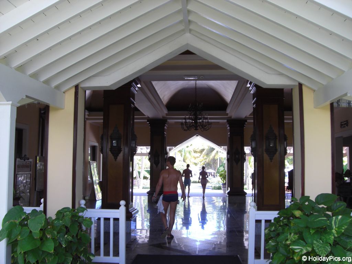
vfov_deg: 37.7
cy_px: 132
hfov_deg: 49.0
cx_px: 176
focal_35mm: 38
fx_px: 386
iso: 64
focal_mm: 6.2
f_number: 2.7
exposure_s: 1/100
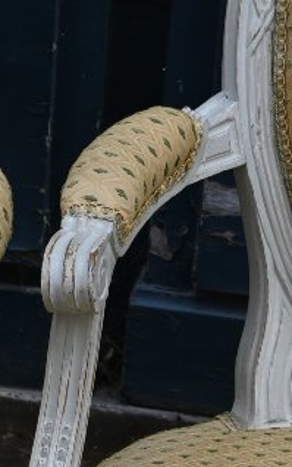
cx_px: 57
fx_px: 1652
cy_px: 658
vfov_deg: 15.1
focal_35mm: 130
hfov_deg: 10.1
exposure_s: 1/125
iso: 100
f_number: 6.3
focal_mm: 22.5
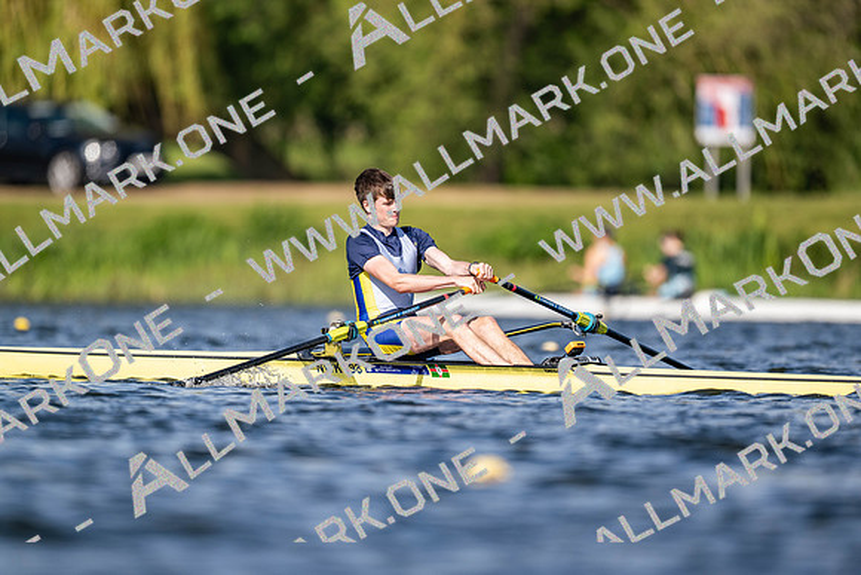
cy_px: 288
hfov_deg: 3.4
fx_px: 14353
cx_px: 430
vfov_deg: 2.3
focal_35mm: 600
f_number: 4
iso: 220
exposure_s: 1/2500
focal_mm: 600
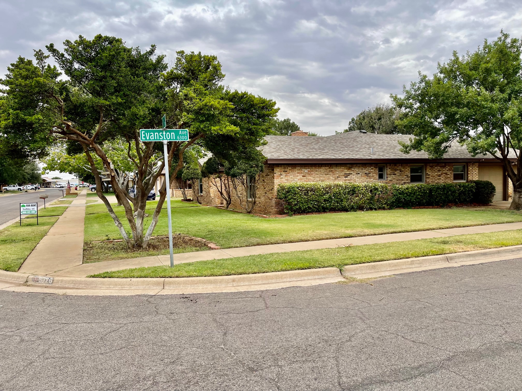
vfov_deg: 53.1
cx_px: 261
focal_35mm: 26
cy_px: 196
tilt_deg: -3.4
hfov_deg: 67.3
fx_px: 392
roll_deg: +1.0
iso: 32
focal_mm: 5.1
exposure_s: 1/2247
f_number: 1.6
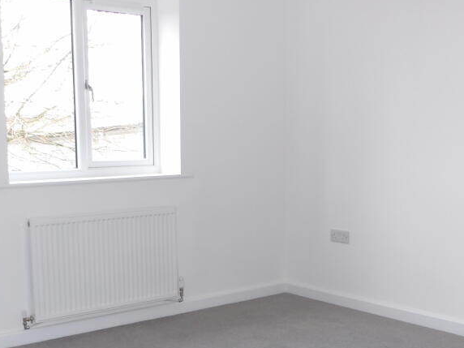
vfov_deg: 33.3
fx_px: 576
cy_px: 237
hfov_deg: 42.6
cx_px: 121
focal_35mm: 43
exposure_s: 1/30
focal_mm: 4.3
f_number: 4.1
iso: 108
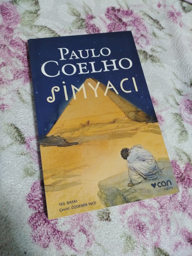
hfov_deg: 53.1
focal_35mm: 26
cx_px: 96
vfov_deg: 67.3
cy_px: 128
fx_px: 192
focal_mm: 3.62
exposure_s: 1/24
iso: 419
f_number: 1.8
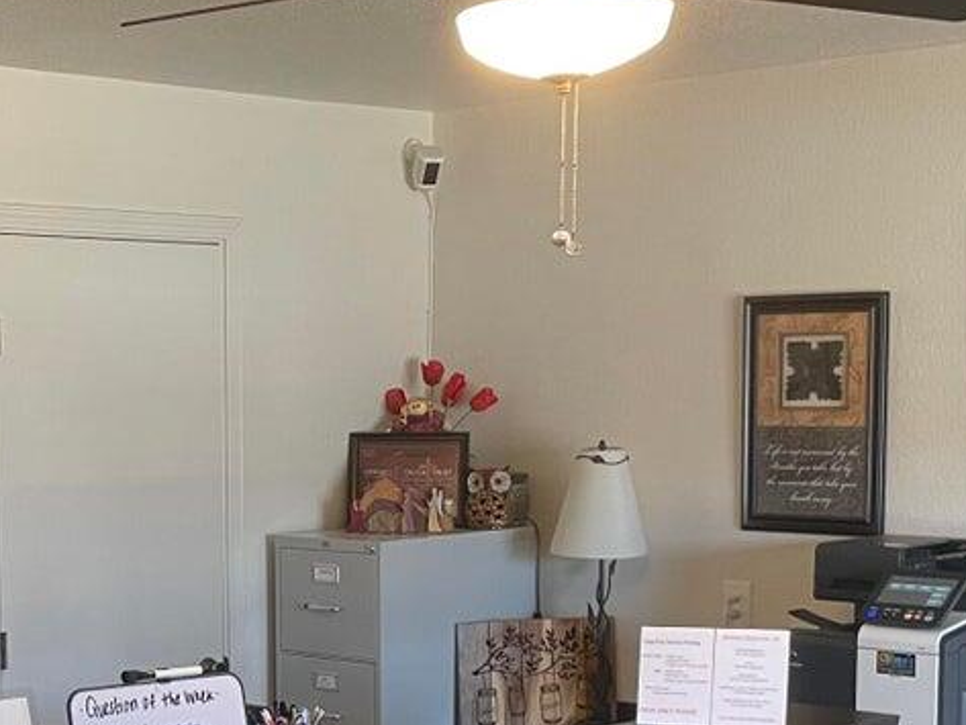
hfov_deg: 25.4
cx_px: 166
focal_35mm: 75
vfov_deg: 19.3
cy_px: 660
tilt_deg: -6.8
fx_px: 2093
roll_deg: +0.6
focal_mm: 4.2
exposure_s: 1/60
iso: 100
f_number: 1.6
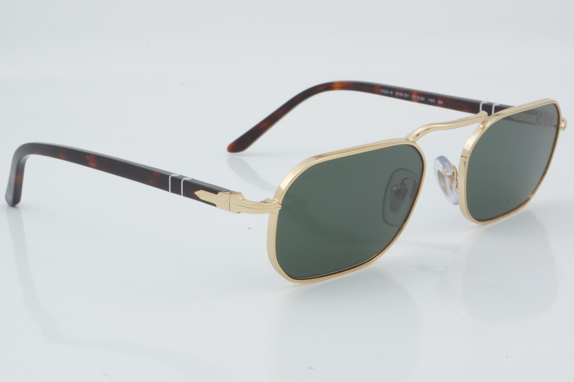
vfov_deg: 16.6
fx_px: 1315
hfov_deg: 24.6
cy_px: 191
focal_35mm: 82
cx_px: 287
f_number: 29
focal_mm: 55
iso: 100
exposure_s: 1/3
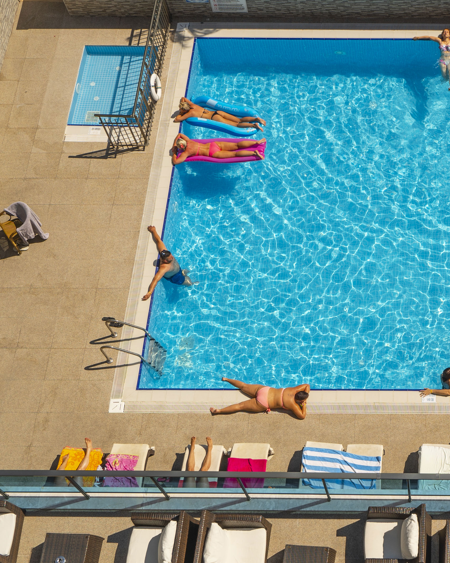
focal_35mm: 58
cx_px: 442
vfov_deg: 32.5
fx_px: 966
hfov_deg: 25.1
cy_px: 292
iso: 100
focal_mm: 31
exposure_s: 1/320
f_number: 11
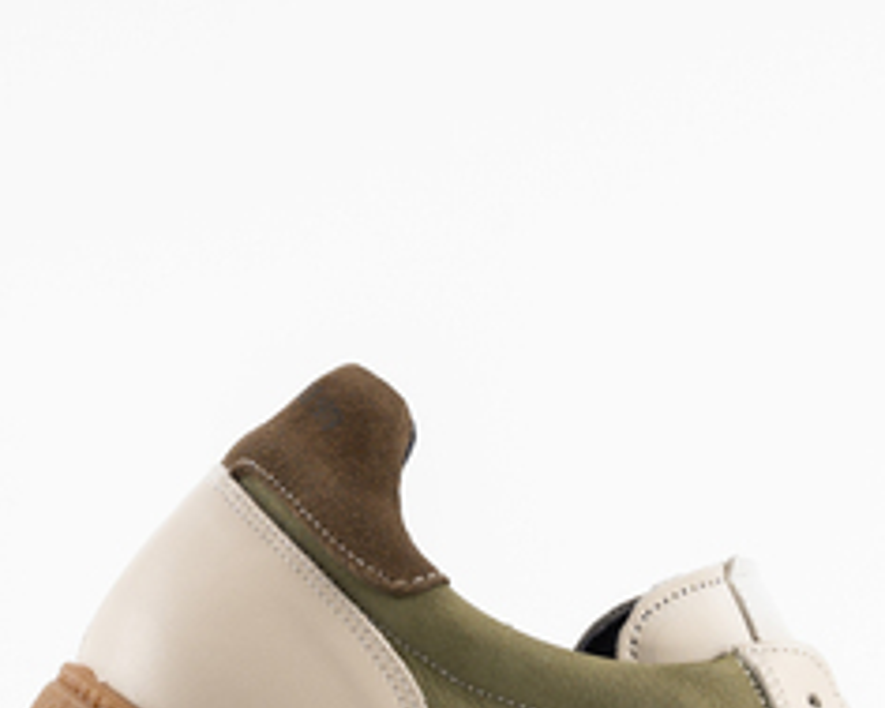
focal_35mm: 250
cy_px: 998
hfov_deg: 7.7
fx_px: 6551
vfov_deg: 6.1
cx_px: 154
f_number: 8
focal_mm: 70
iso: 100
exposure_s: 1/160
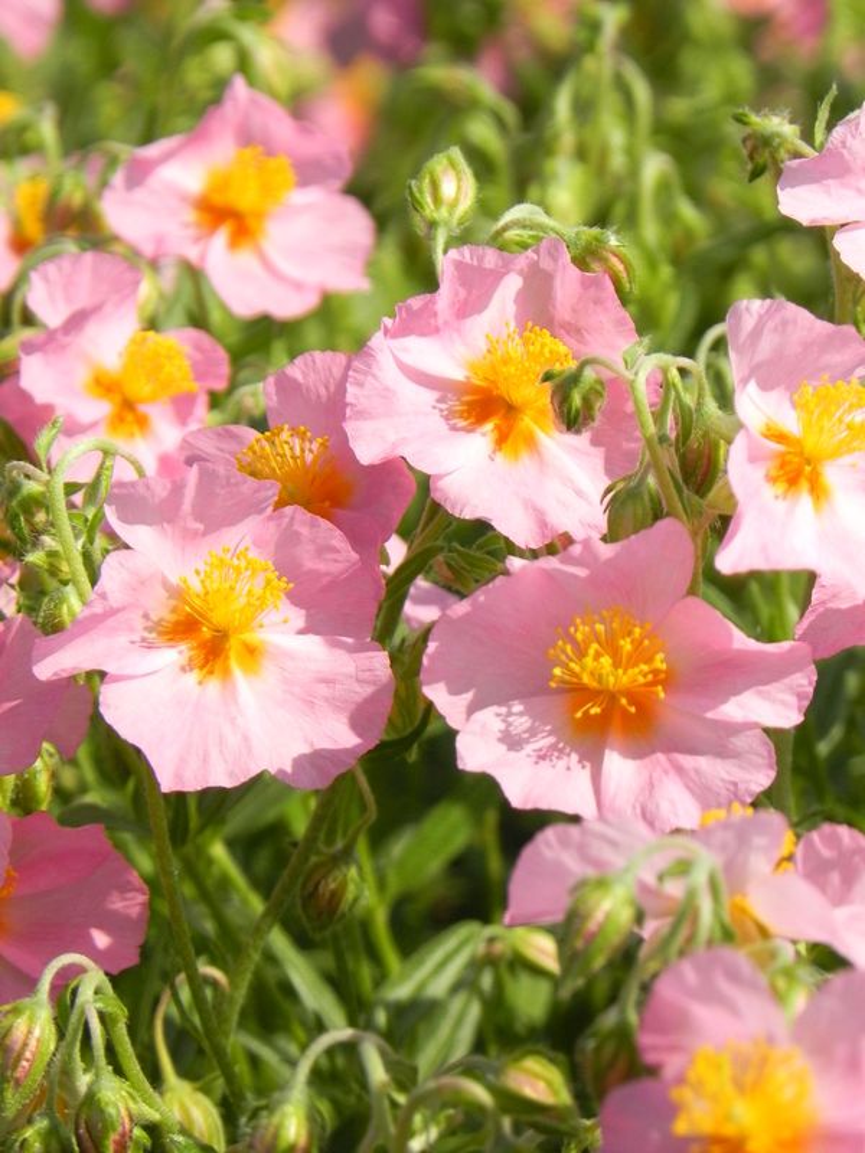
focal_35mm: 184
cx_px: 432
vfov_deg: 10.7
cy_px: 576
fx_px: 6130
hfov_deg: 8.1
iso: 264
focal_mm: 32.7
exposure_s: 1/2000
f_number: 4.5
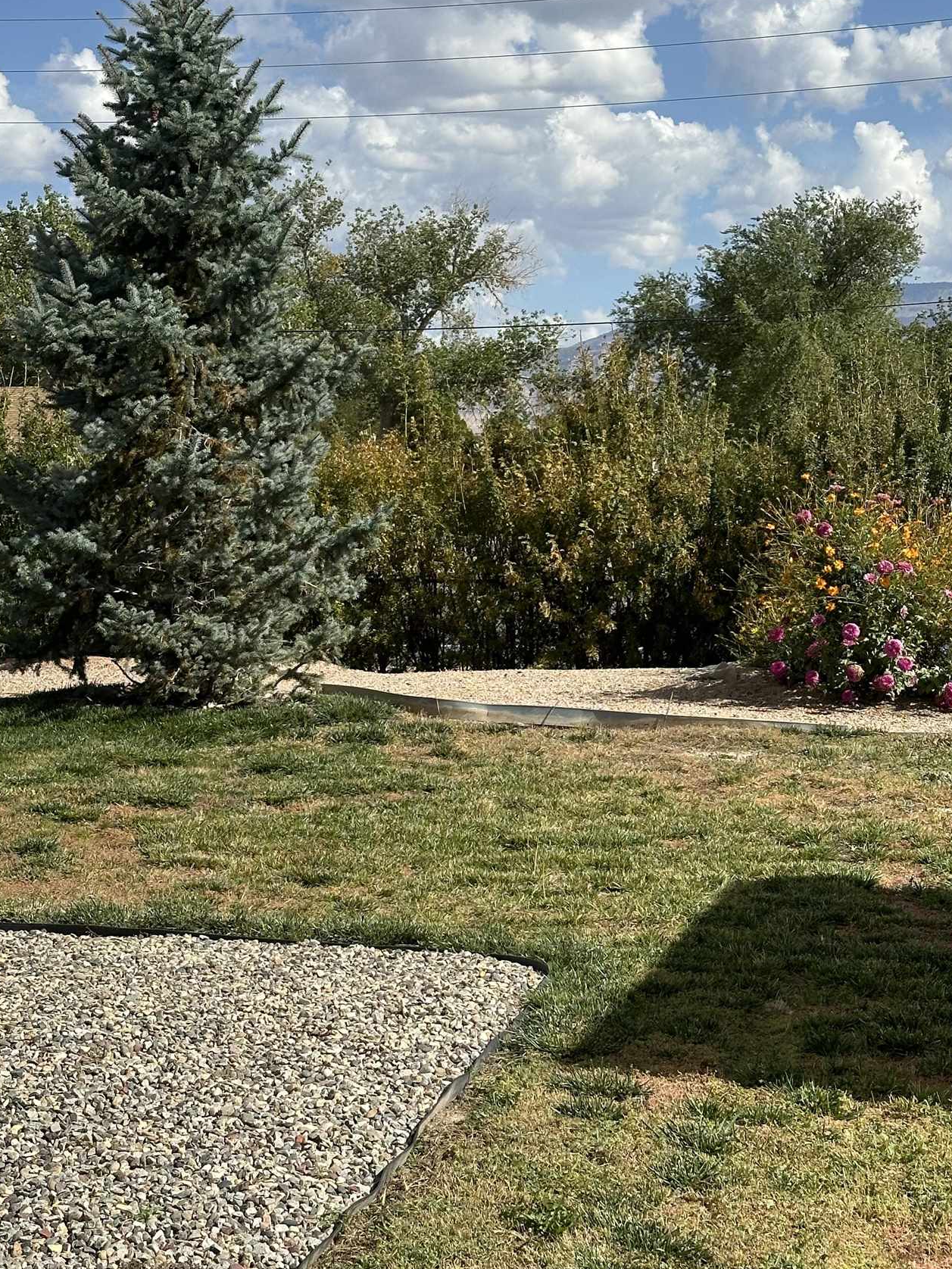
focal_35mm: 66
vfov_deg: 29.4
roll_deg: +0.5
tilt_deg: -3.9
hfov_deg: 22.3
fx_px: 2420
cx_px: 489
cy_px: 657
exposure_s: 1/4367
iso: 64
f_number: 1.78
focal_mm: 6.86
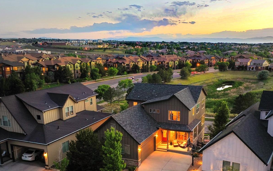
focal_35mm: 38
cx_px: 158
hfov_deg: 51.3
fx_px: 283
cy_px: 120
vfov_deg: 33.2
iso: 320
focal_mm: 10.26
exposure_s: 1/30
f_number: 2.8
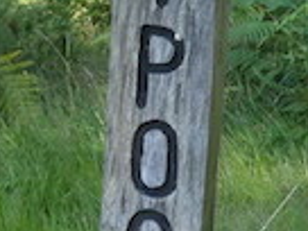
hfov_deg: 10.2
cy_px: 238
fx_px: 1717
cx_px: 159
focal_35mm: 193
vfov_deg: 7.7
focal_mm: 6.5
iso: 160
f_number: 3.5
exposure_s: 1/125
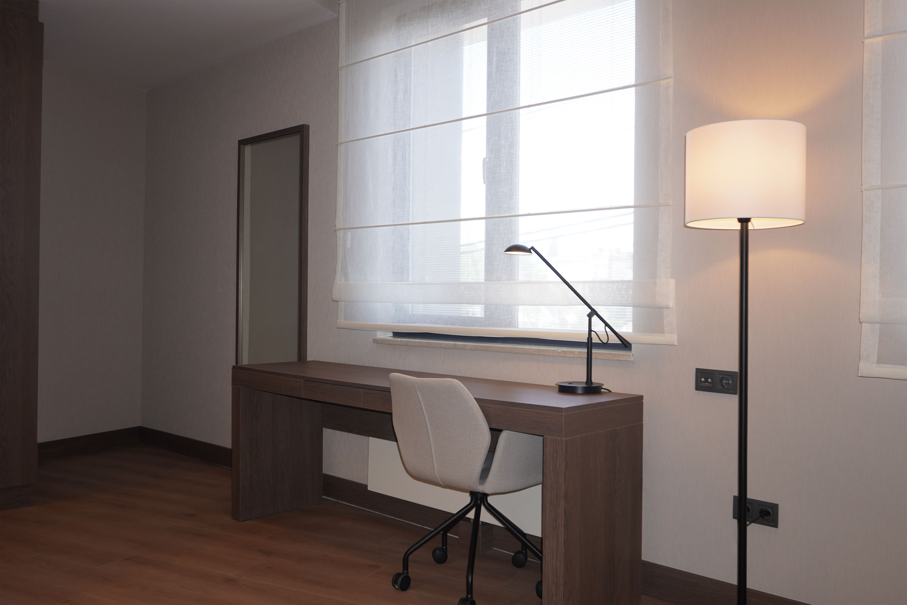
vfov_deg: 53.1
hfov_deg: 73.7
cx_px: 454
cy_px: 302
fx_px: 605
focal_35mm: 24
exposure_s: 1/60
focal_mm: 16
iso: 640
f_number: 4
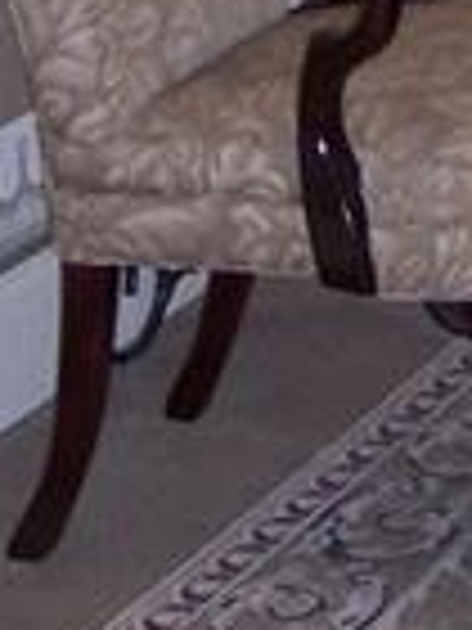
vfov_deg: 8.7
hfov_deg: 7.0
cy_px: -819
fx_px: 3782
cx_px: 775
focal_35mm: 208
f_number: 2.8
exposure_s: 1/30
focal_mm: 8
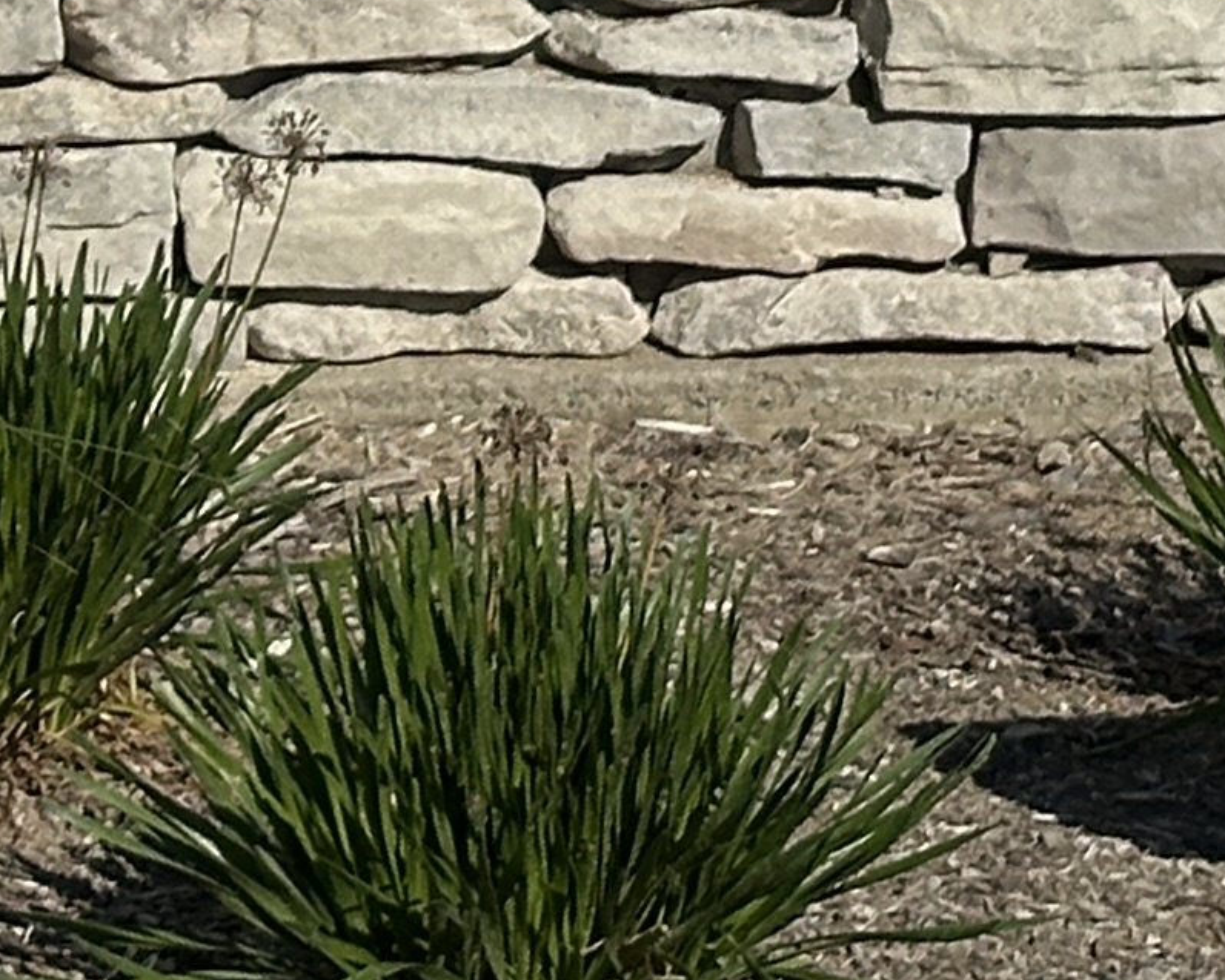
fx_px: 8595
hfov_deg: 8.2
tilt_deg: -1.7
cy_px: -1313
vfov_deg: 6.3
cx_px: 627
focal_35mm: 237
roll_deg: -0.1
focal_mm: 6.86
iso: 64
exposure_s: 1/13699
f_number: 1.78
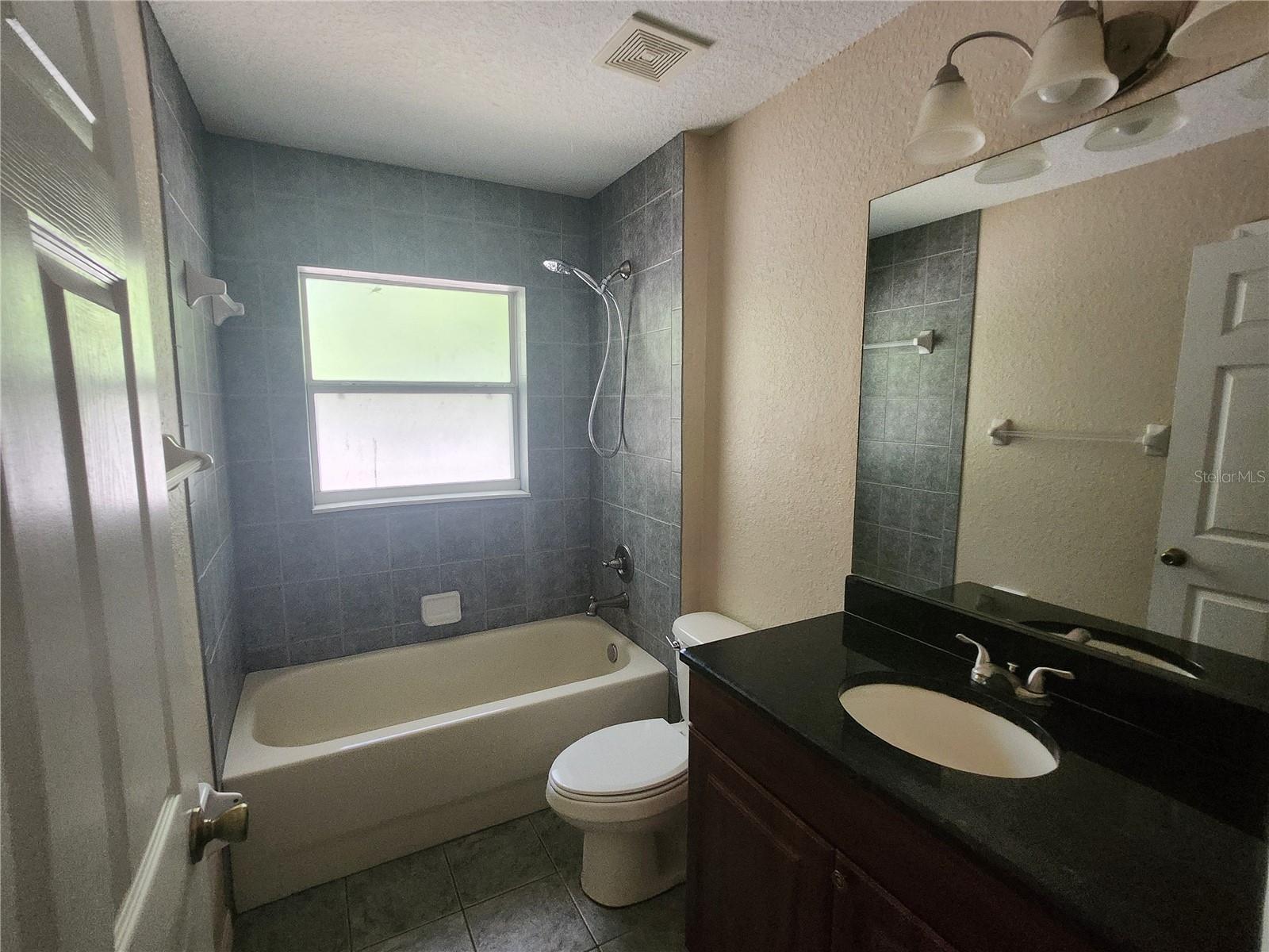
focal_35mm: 13
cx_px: 634
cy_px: 476
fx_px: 477
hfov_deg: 106.2
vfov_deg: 89.9
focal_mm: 1.7
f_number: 2.2
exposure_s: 1/60
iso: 250
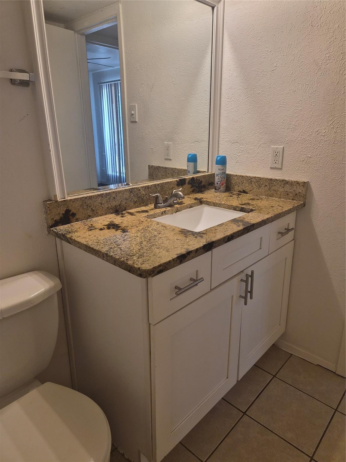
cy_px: 231
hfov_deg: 58.9
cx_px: 173
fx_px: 307
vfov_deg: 73.9
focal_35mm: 23
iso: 125
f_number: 1.8
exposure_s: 1/120
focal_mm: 5.4
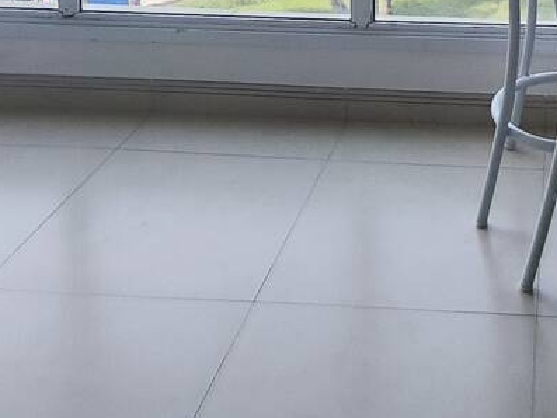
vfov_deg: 21.0
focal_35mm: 58
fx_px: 934
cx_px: 532
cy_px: -223
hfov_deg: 31.2
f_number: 2.2
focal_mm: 1.65
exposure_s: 1/767
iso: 50
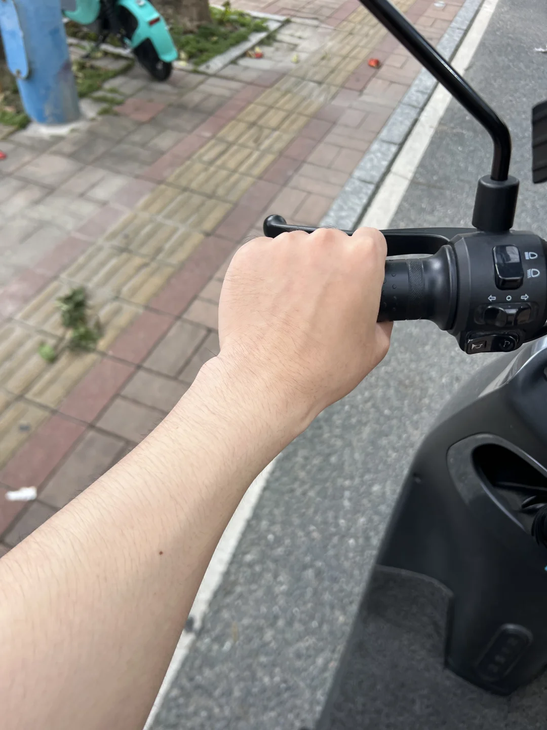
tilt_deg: -47.5
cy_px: 365
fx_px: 548
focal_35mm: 26
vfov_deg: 67.3
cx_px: 274
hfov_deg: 53.1
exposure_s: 1/743
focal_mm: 5.7
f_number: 1.5
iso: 50
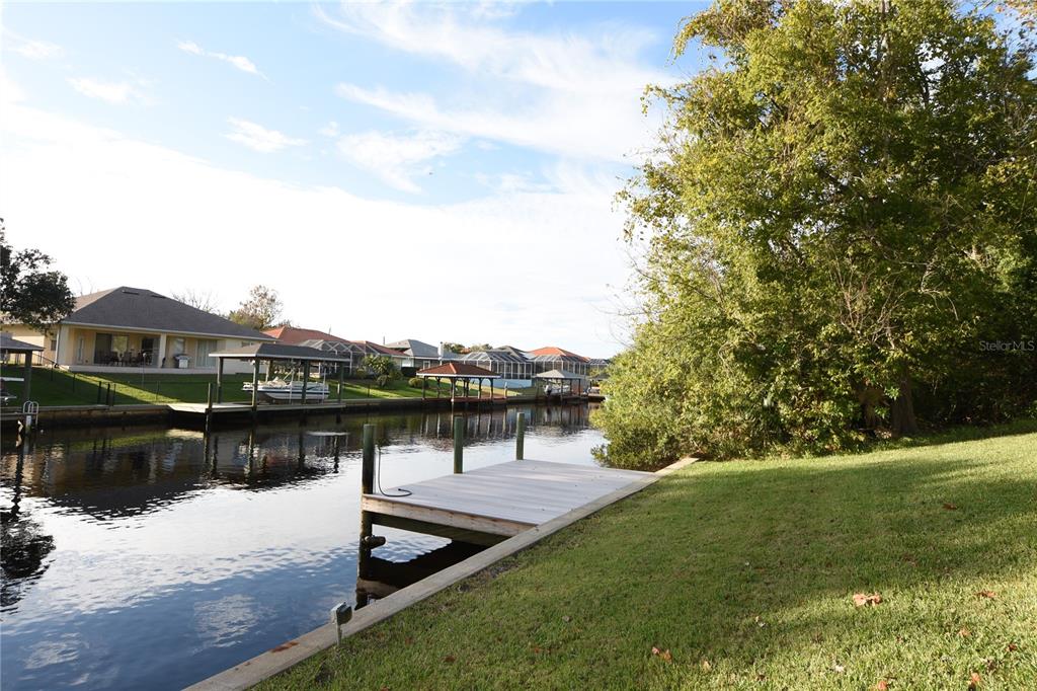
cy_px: 346
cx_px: 518
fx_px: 561
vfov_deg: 63.2
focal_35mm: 20
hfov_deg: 85.4
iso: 100
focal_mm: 13
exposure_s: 1/125
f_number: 5.6
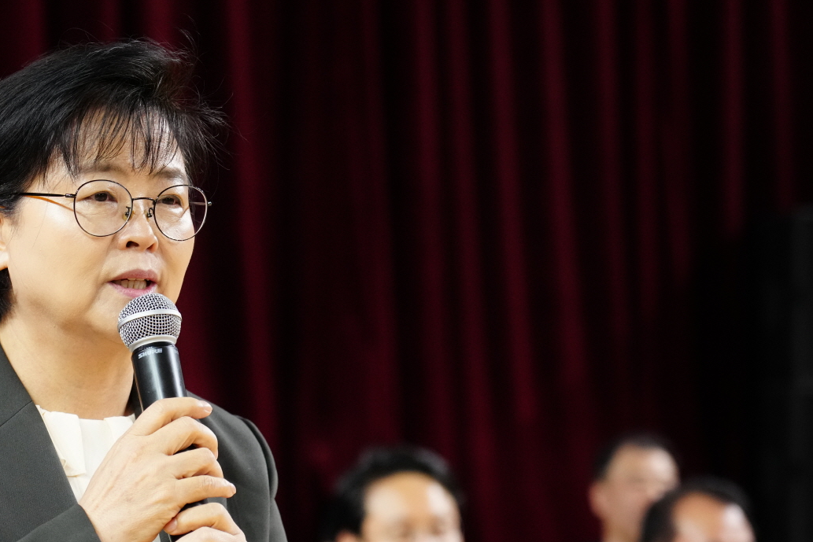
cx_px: 220
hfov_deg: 11.2
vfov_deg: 7.5
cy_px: 456
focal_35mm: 183
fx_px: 4133
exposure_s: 1/250
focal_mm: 105
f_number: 4
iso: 3200
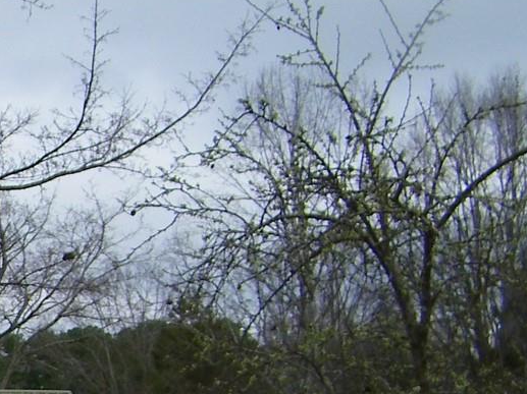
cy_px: 524
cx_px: -426
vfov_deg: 12.9
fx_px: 1689
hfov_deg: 15.3
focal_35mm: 111
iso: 80
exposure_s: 1/800
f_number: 3.5
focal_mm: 5
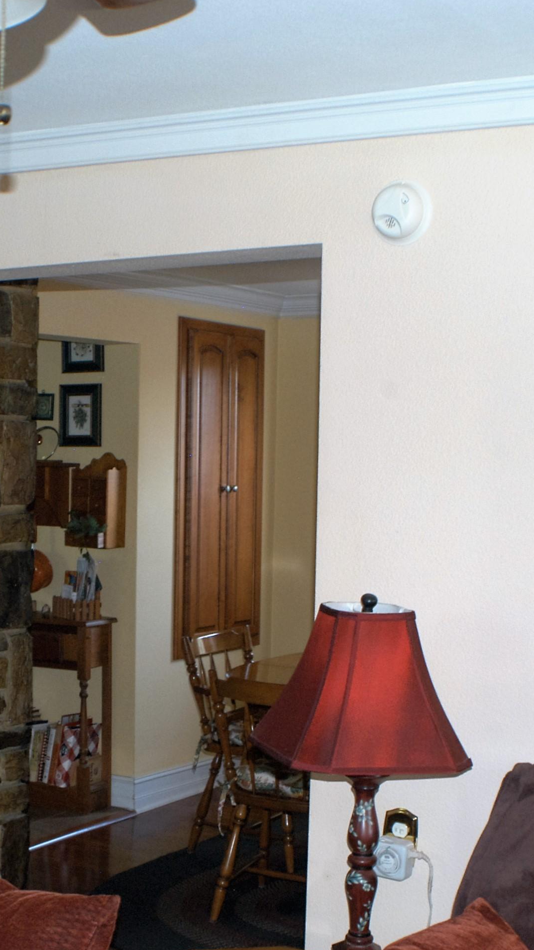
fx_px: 1858
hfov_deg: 16.3
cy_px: 476
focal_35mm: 74
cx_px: 151
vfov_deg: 28.7
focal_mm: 31
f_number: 4.5
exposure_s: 1/60
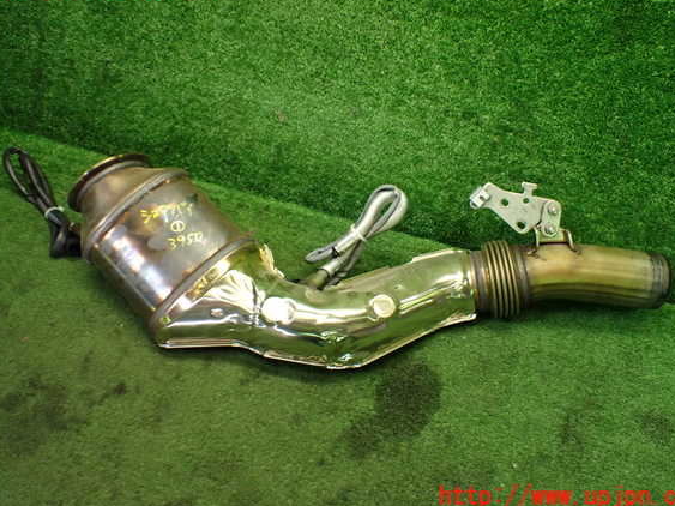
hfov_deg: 56.8
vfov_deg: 44.1
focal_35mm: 32
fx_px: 624
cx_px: 350
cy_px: 242
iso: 500
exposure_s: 1/125
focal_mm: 5.4
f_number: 2.3
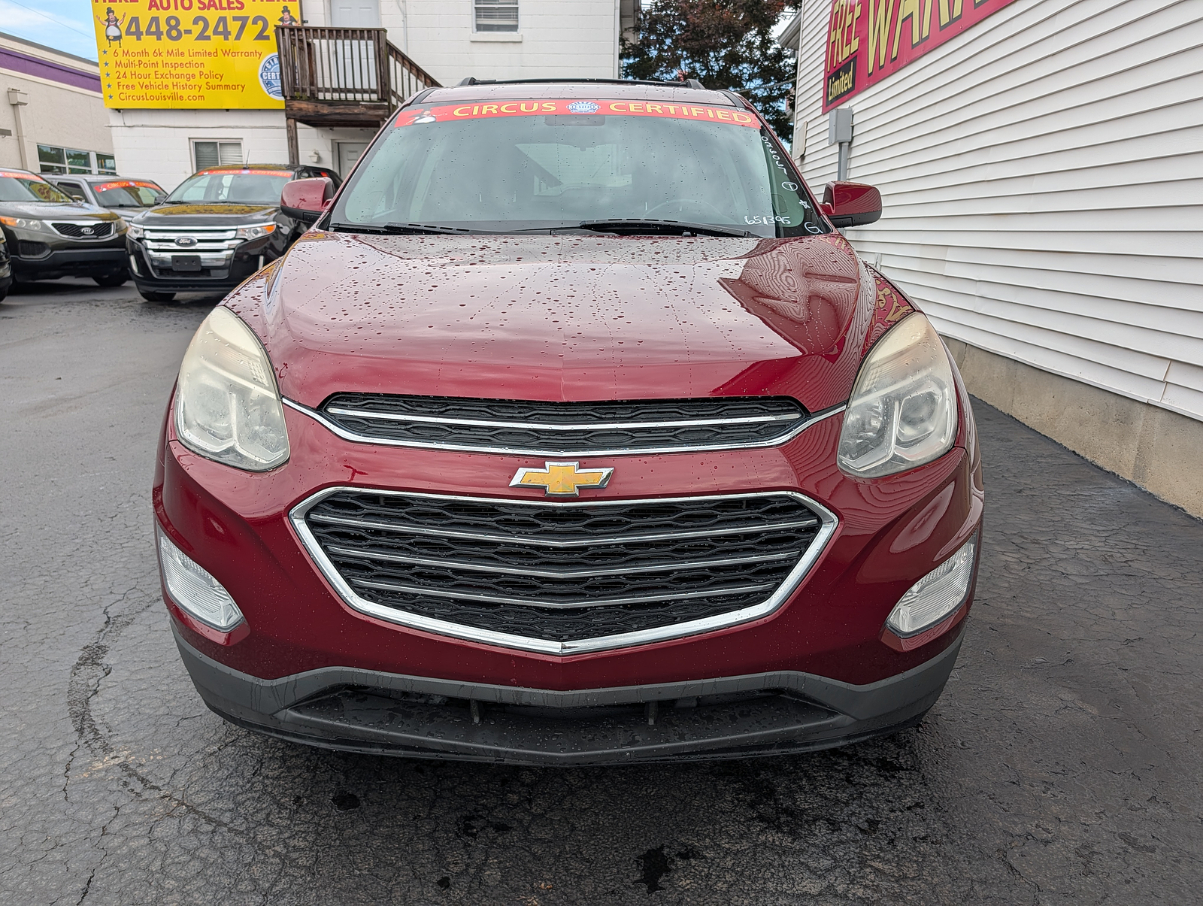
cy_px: 453
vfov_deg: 56.9
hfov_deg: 71.5
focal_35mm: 24
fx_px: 835
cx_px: 602
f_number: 1.68
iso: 28
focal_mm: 6.9
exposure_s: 1/576
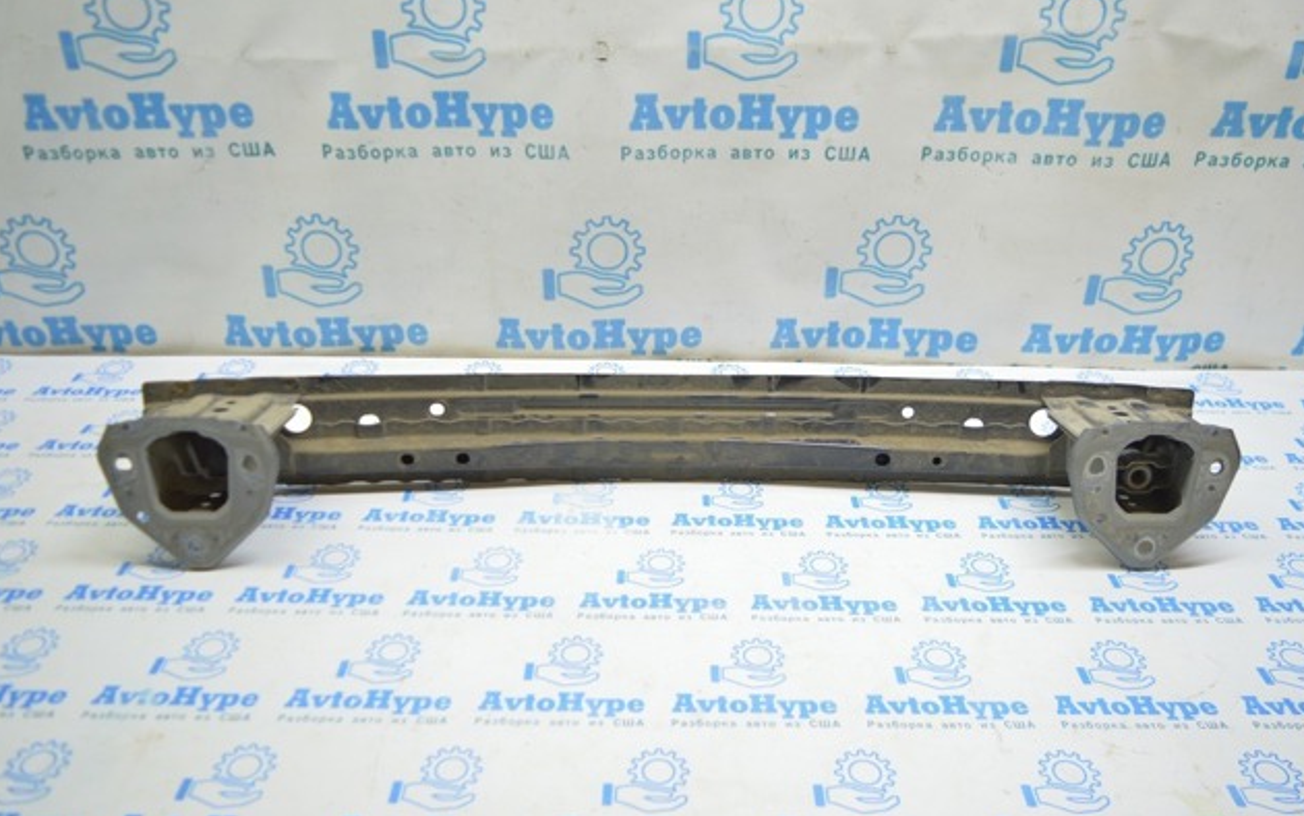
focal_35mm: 31
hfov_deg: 61.2
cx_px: 652
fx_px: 1102
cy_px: 384
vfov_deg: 40.6
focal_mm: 20
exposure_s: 1/40
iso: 400
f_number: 3.5
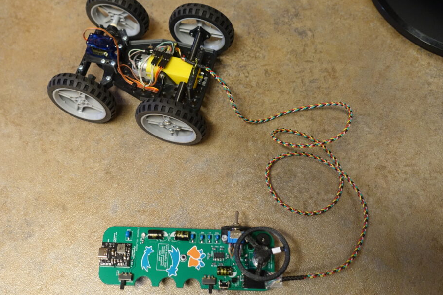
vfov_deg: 31.2
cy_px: 149
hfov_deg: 45.3
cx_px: 194
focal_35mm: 43
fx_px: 529
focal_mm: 13.92
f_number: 2.8
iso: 800
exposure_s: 1/40
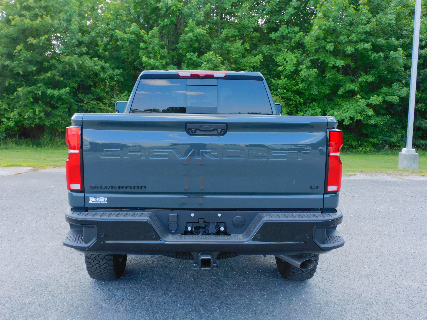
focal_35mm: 35
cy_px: 160
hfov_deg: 52.6
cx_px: 214
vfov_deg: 40.7
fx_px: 432
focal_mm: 6.3
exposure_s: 1/160
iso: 125
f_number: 3.8
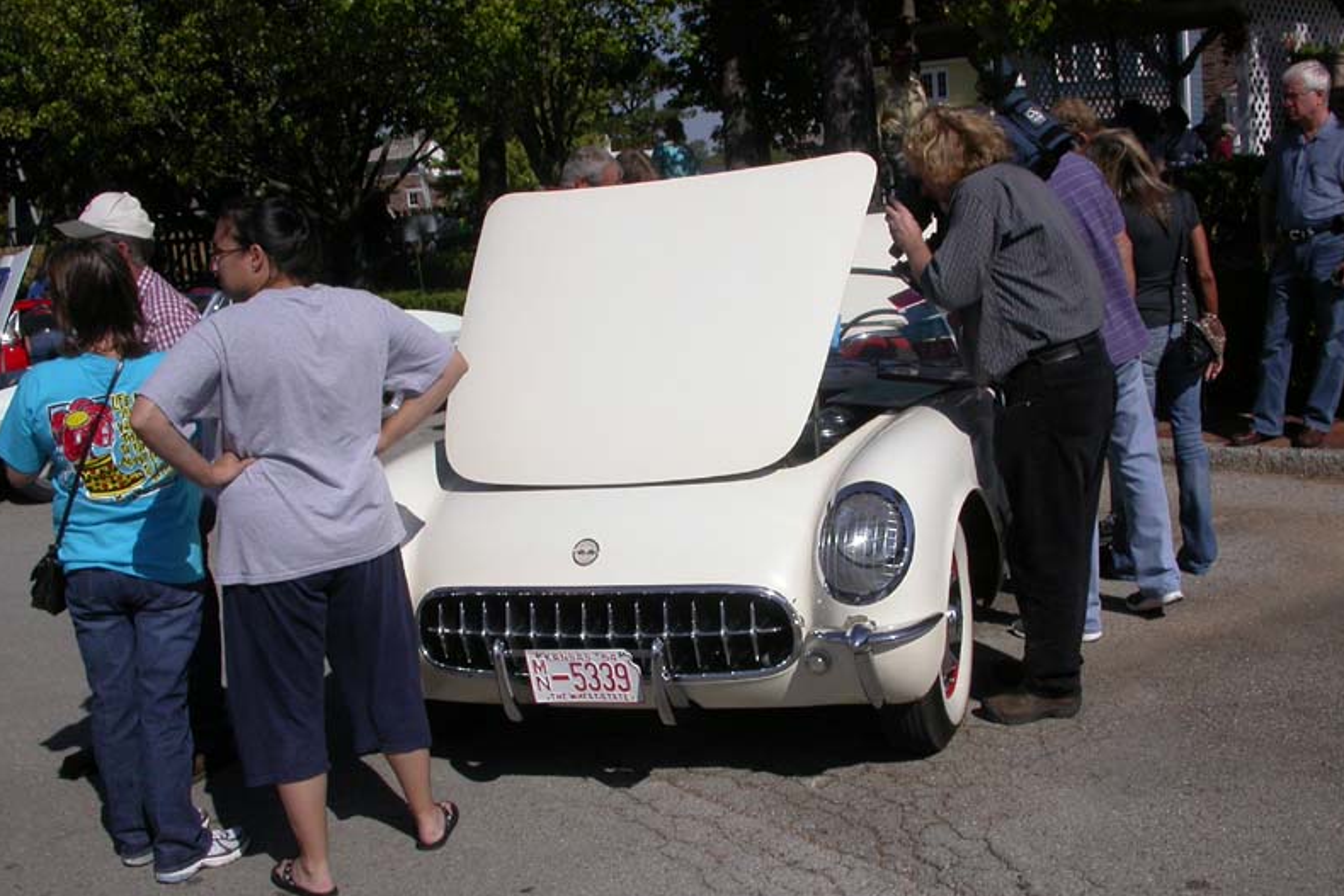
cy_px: 508
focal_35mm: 40
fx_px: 1494
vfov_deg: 33.4
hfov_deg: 48.5
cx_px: 677
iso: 100
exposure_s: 1/911
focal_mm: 7.85
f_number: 7.5
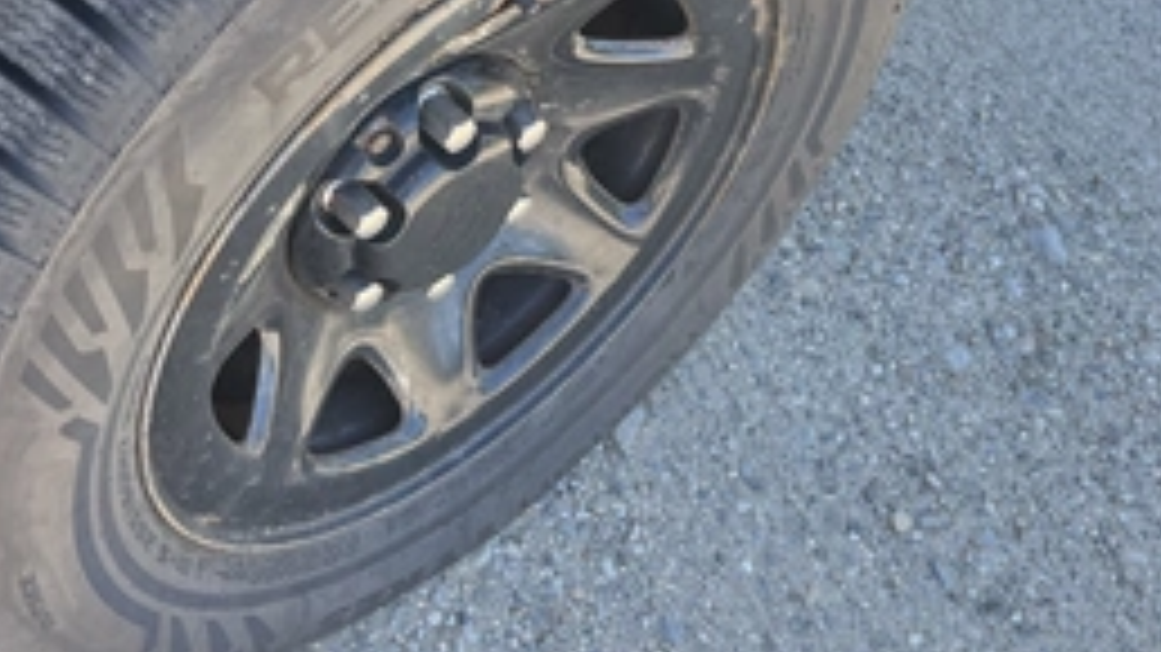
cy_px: 238
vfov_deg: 27.0
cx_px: 482
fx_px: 1354
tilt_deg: -57.2
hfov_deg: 46.2
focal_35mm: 44
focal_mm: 5.1
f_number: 1.6
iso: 50
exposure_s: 1/329
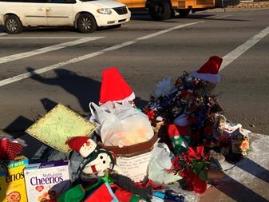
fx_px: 435
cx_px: 202
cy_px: 29
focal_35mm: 56
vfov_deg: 25.5
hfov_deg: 33.6
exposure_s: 1/2024
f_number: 2.2
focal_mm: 4.15
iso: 25
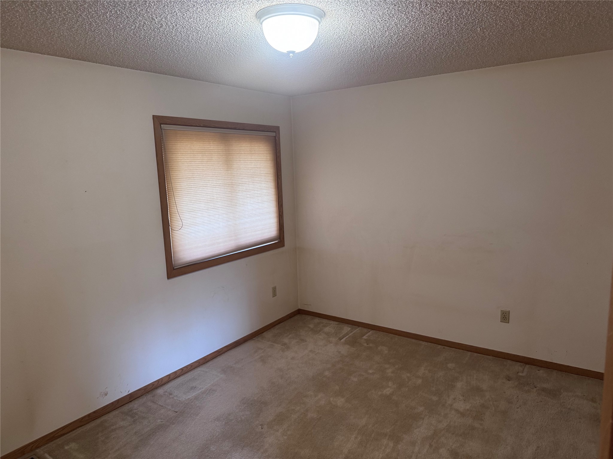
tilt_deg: -9.1
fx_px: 425
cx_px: 306
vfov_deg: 56.8
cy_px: 230
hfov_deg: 71.6
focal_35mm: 24
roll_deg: +1.7
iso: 250
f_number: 1.78
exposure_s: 1/60
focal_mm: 6.76
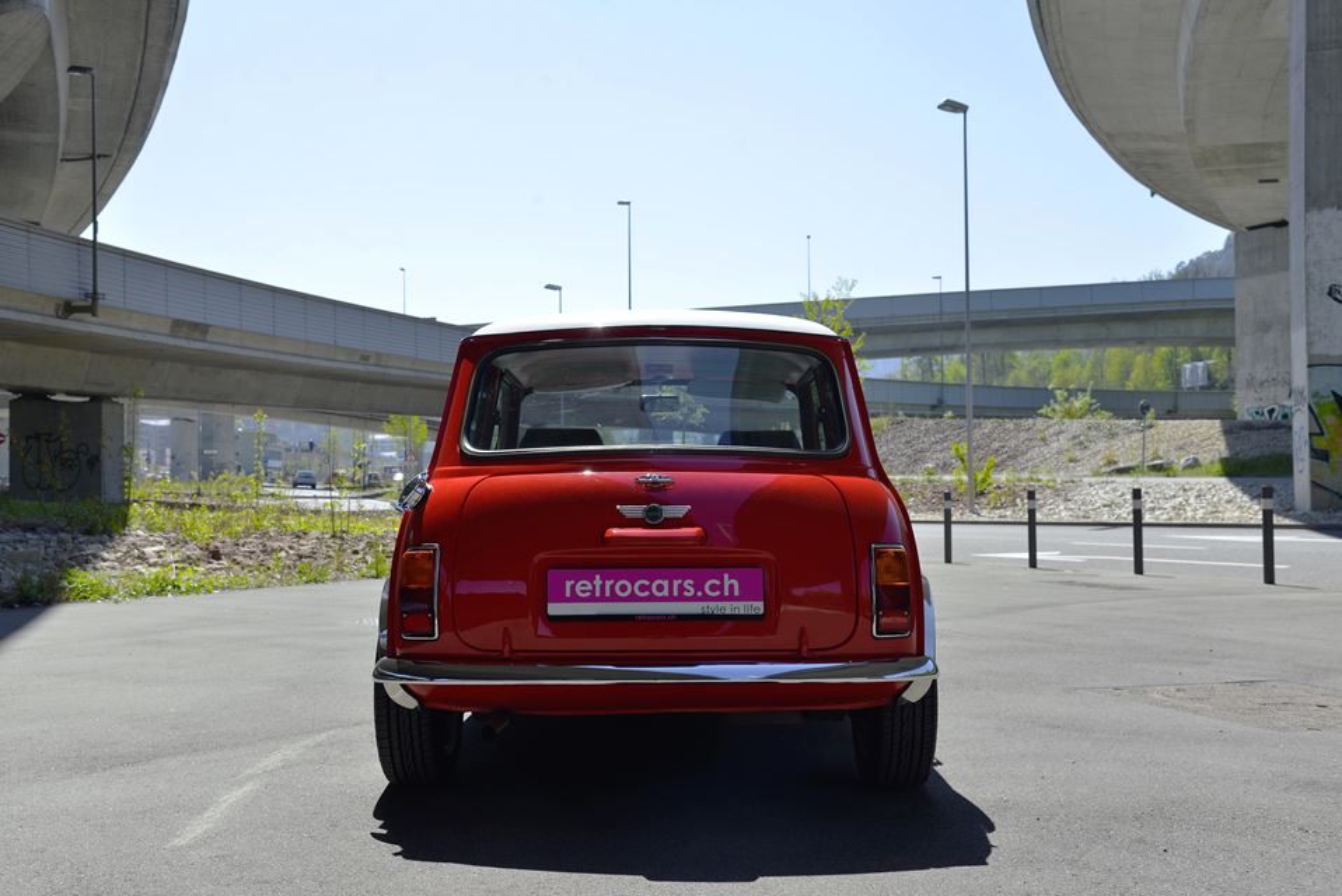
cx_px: 671
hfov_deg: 54.4
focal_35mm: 35
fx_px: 1305
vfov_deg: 37.9
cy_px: 448
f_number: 8
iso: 160
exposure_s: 1/250
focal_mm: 35
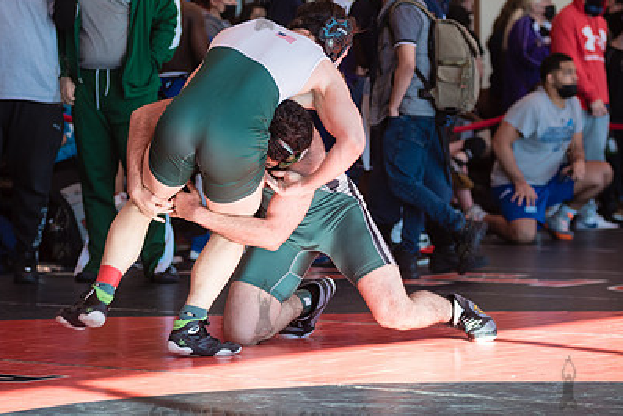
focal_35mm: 146
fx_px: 2527
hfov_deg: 14.0
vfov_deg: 9.4
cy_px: 155
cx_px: 264
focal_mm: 100
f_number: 4
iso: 400
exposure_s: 1/400
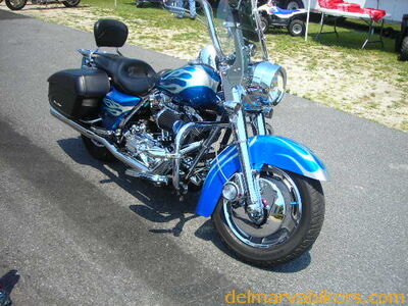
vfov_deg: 37.7
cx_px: 204
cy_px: 153
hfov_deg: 49.0
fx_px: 448
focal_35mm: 38
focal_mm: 6.3
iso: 50
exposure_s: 1/408
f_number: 3.2
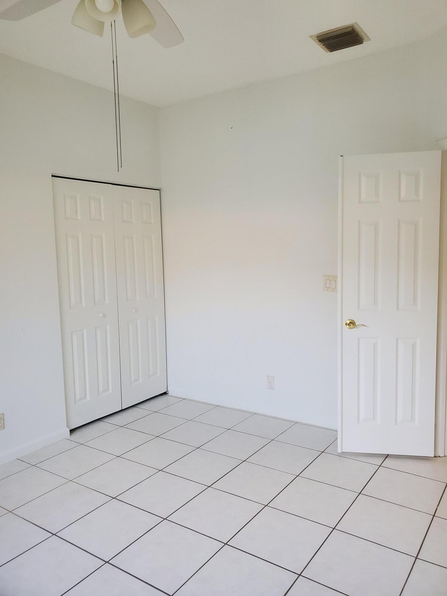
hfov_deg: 53.1
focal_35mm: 26
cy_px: 298
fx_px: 448
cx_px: 224
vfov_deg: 67.3
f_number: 2.4
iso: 250
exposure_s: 1/120
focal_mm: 4.3
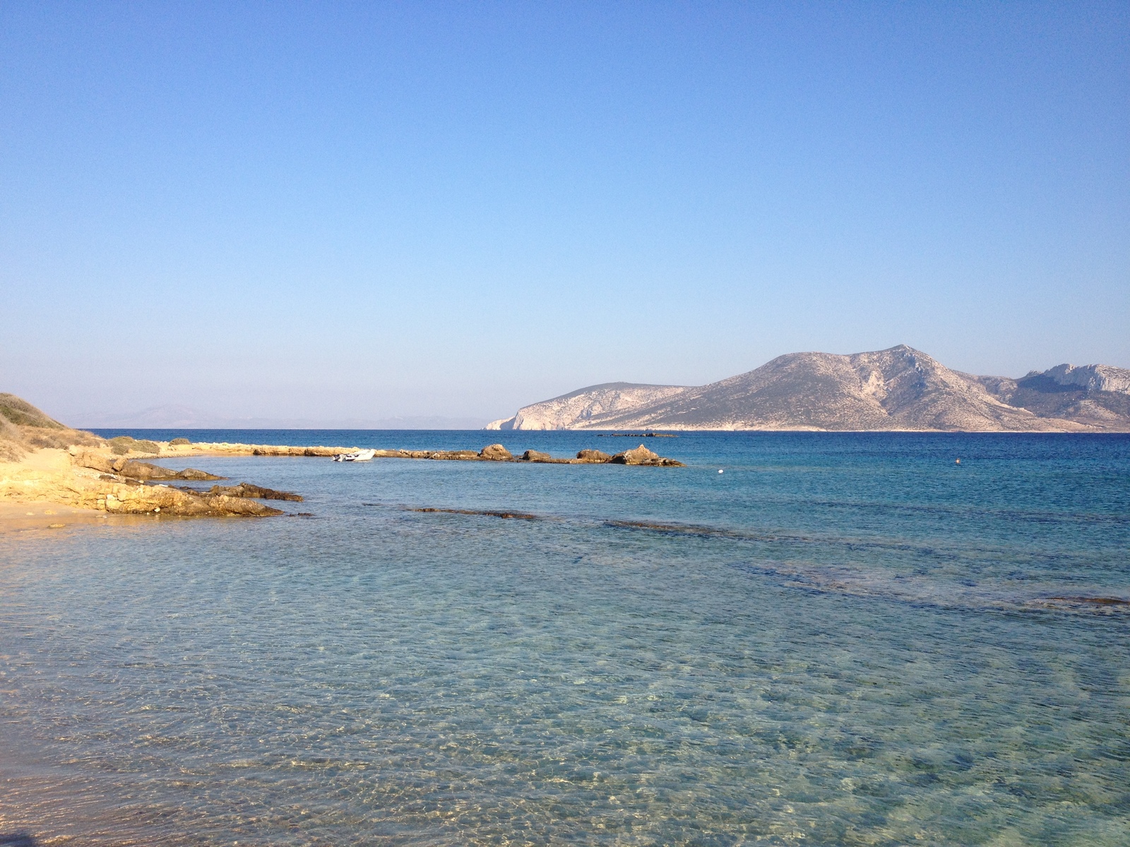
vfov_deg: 40.7
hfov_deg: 52.6
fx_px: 1143
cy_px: 424
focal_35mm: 35
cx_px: 565
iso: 50
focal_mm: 4.28
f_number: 2.4
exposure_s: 1/1493
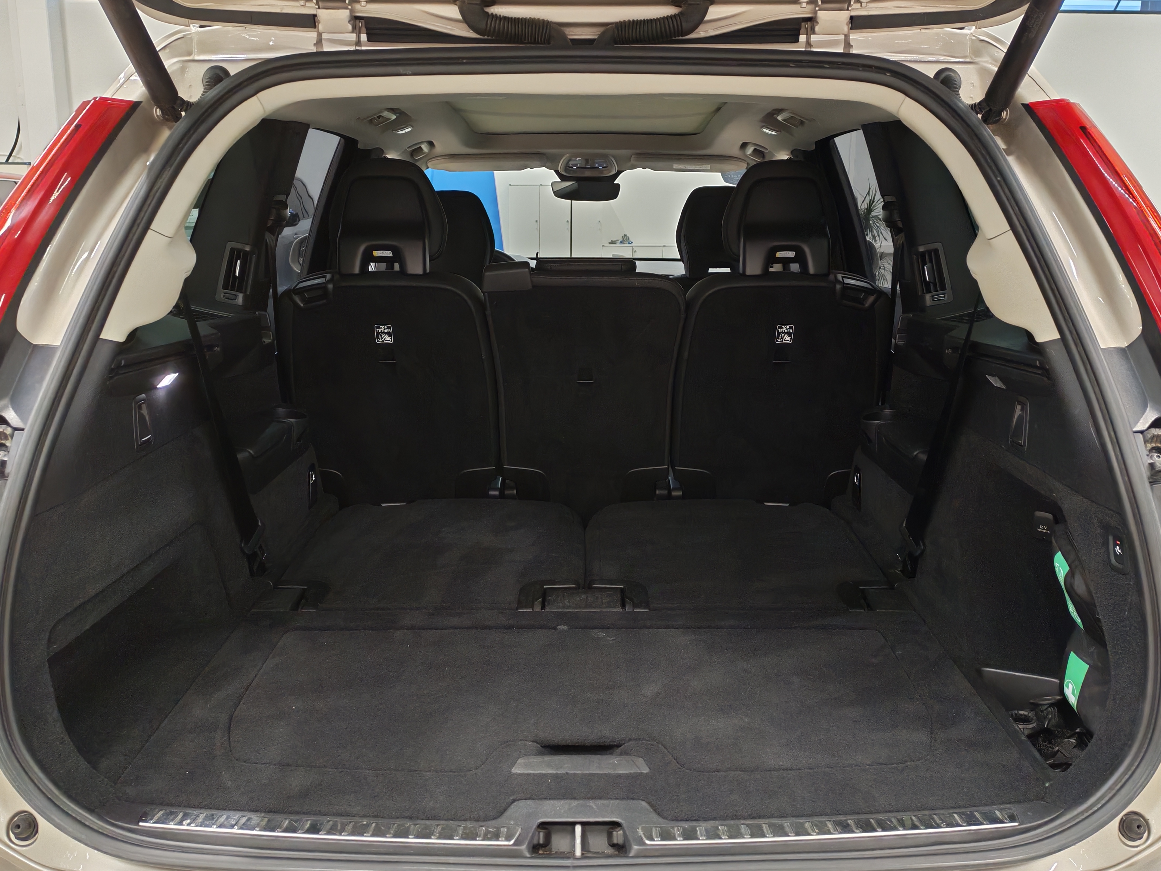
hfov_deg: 55.4
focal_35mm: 33
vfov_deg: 42.9
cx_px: 580
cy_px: 436
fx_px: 1107
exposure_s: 1/100
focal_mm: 6.12
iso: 740
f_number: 1.9
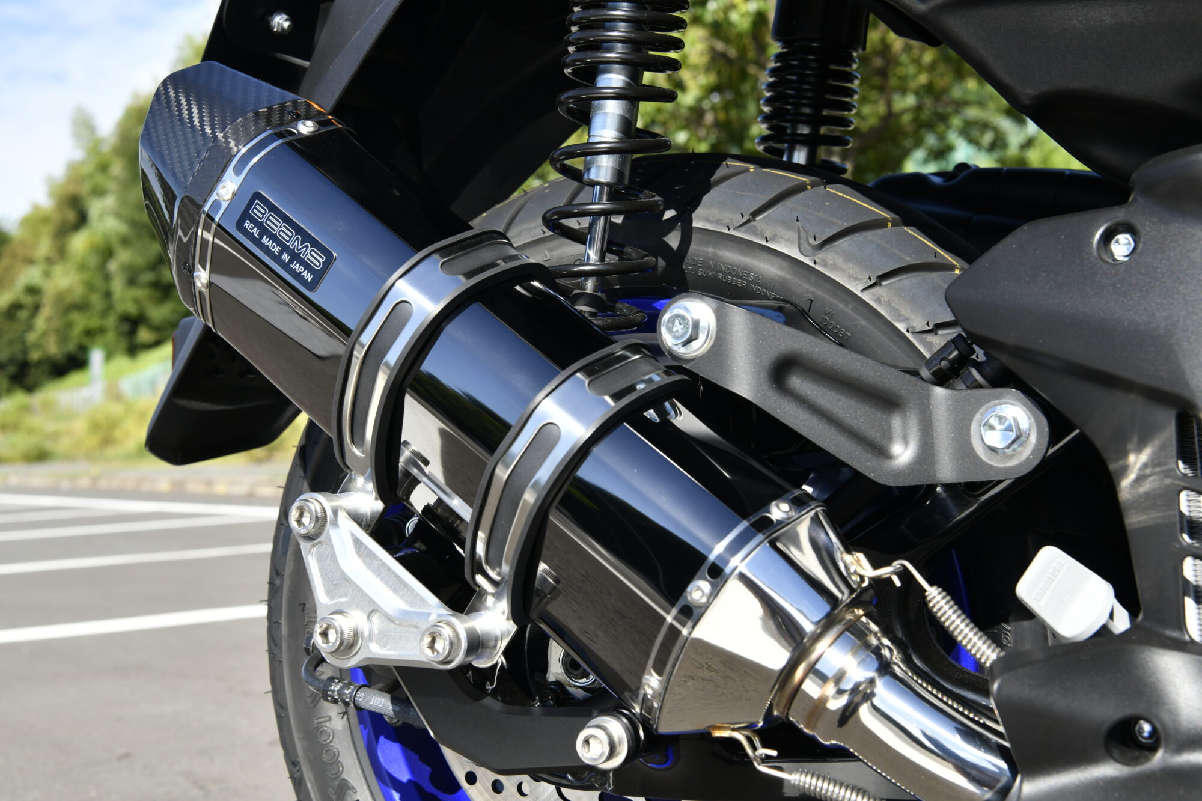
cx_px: 601
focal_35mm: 50
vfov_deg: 27.0
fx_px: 1669
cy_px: 400
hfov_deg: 39.6
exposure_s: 1/640
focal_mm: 50
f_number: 11
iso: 640
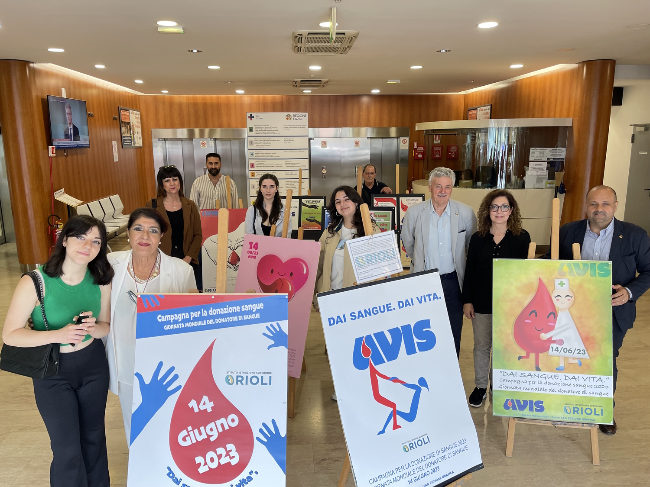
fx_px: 488
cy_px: 244
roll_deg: -0.2
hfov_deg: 67.3
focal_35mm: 26
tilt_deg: -11.7
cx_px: 325
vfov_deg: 53.1
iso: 125
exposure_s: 1/100
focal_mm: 5.1
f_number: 1.6
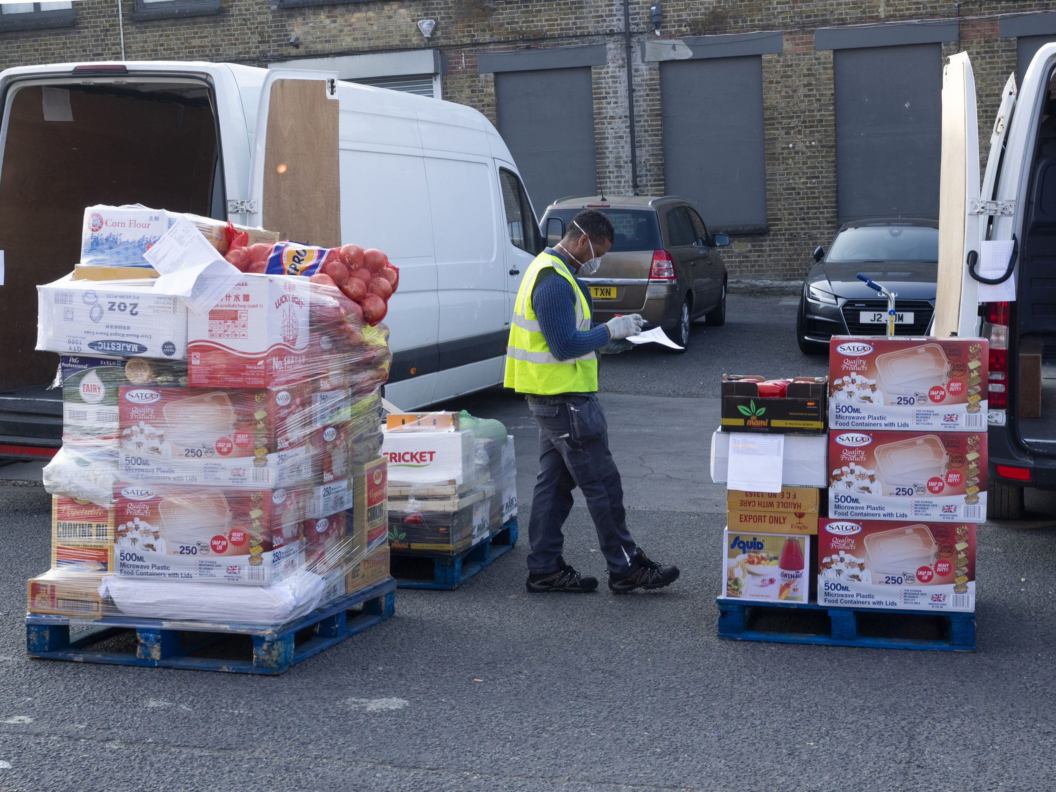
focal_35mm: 50
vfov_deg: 29.1
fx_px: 1525
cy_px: 396
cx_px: 528
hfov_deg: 38.2
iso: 200
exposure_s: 1/250
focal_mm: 25
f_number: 5
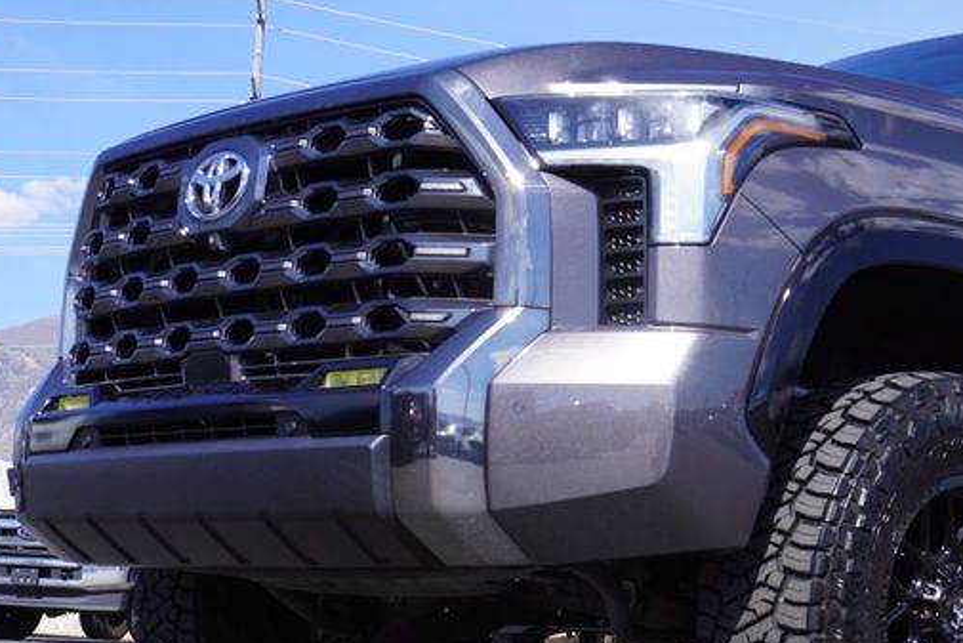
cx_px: 858
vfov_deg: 18.7
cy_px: 389
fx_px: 1953
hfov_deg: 26.8
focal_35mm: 73
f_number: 9
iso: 100
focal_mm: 24
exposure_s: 1/125
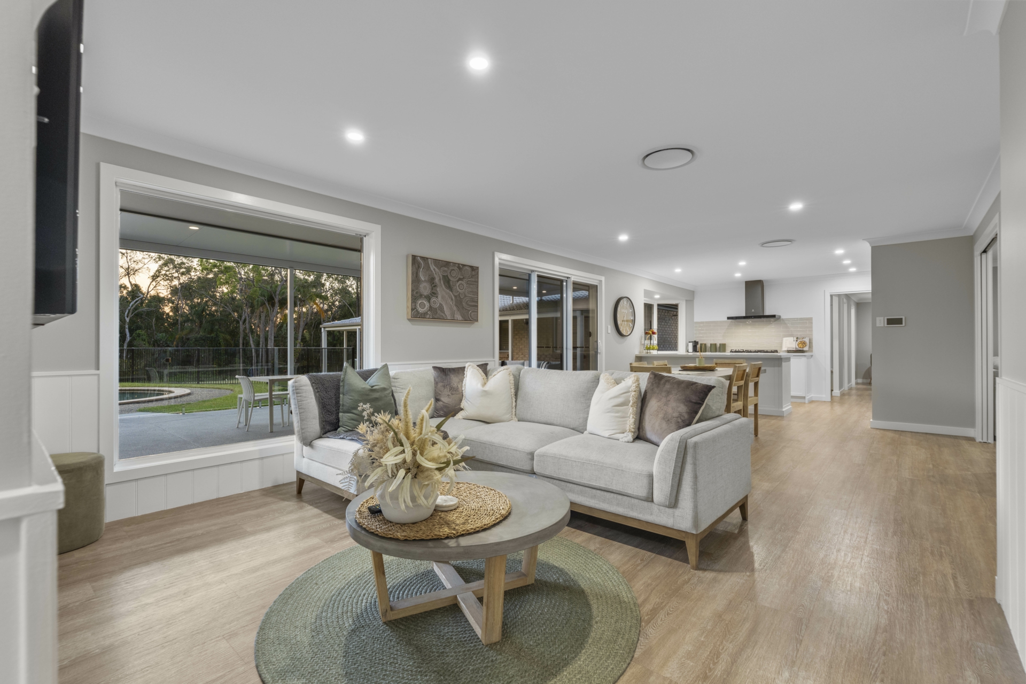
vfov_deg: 70.4
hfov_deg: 93.3
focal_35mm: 17
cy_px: 342
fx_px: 484
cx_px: 513
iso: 2000
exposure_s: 1/6
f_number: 6.3
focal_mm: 17
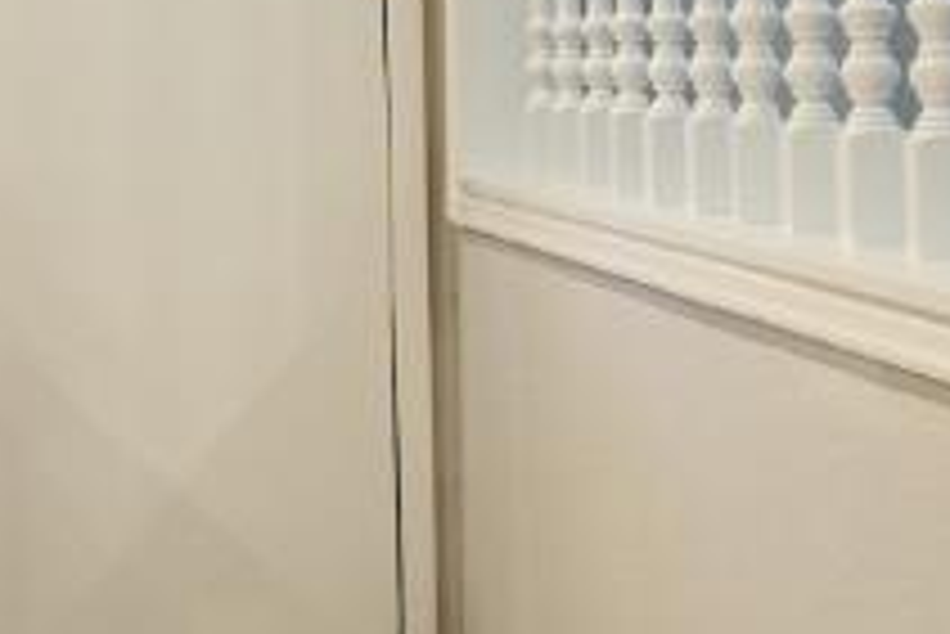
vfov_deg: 10.6
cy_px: -43
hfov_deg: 11.8
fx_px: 3380
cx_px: -1558
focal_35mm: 128
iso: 320
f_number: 5.6
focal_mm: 18
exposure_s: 1/25
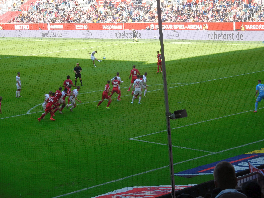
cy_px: 99
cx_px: 132
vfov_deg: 14.8
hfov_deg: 19.6
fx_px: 763
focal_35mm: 100
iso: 160
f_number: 4.8
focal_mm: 17.8
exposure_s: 1/250
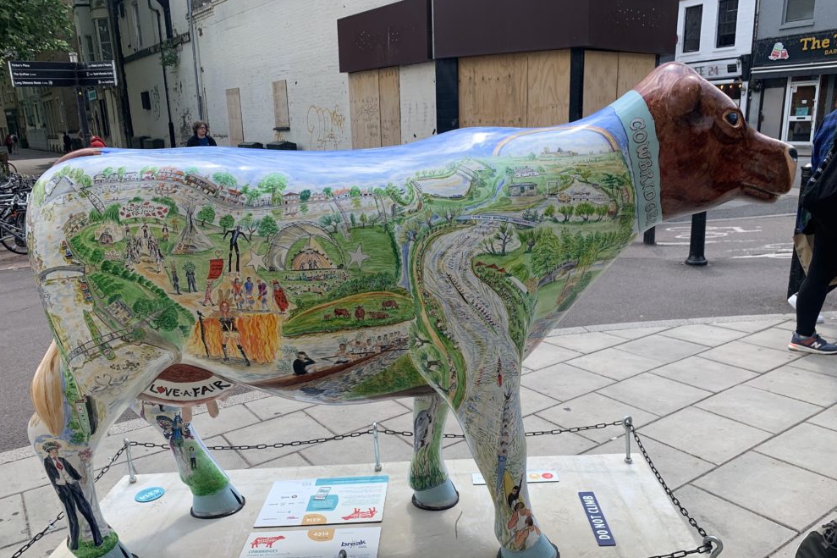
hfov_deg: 65.5
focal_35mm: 28
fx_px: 651
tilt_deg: -16.9
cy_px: 305
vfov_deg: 46.3
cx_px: 411
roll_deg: +2.9
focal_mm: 4.25
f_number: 1.8
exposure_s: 1/1163
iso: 25
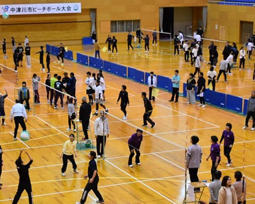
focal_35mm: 86
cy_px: 128
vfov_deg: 17.8
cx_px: 117
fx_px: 649
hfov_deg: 22.2
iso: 1400
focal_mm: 30
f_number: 4.2
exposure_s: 1/60
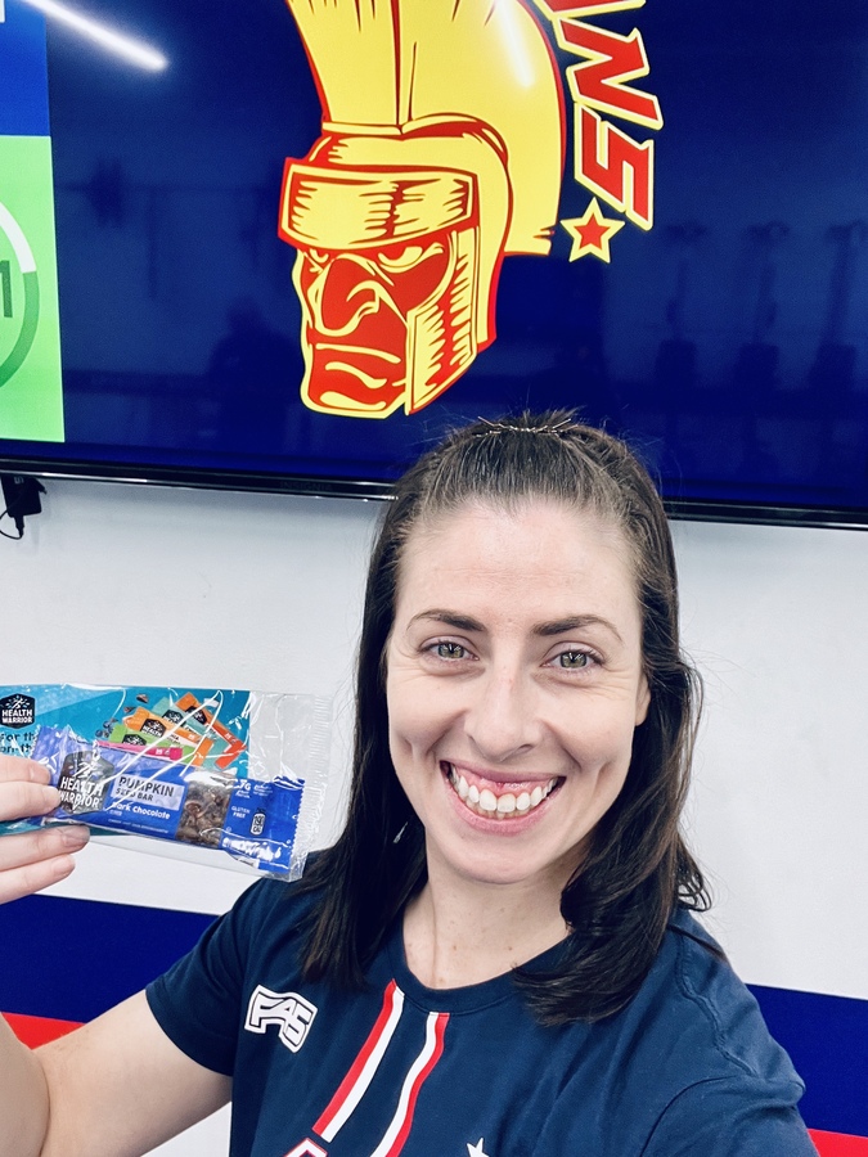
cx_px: 434
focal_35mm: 30
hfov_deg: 46.8
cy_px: 578
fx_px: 1003
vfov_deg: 60.0
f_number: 2.2
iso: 80
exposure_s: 1/55
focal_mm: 2.71
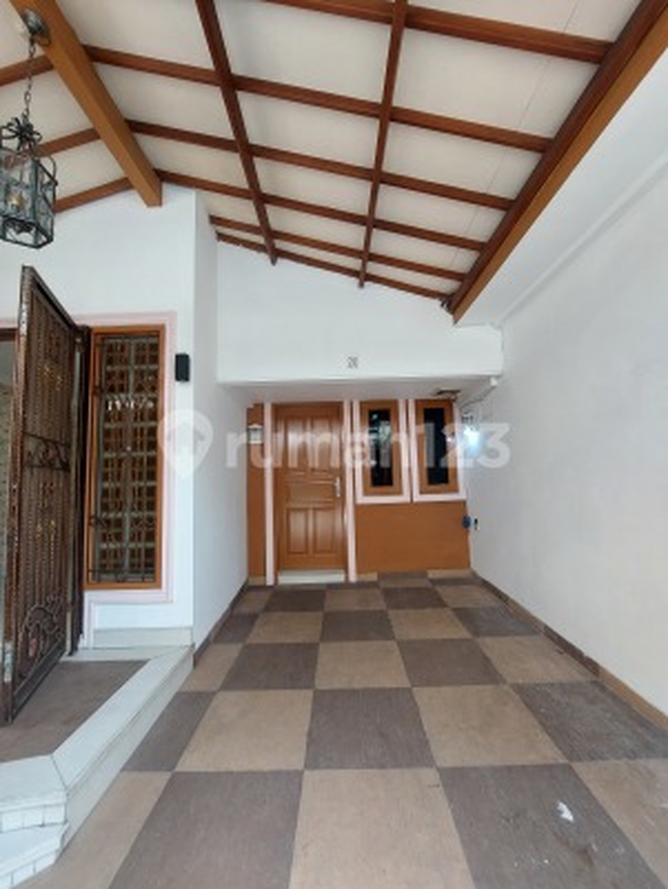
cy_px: 444
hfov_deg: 89.9
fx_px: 334
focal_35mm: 13
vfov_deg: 106.2
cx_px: 334
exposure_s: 1/100
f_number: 2.2
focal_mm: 1.74
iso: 100
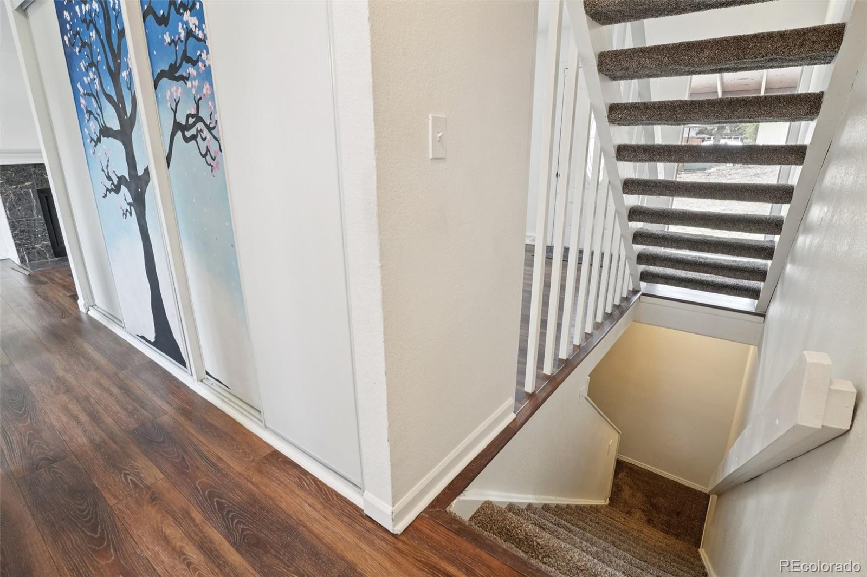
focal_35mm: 16
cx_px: 434
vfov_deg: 72.0
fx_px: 397
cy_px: 288
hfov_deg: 95.0
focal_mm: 11
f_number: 8
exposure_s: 1/30
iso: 400
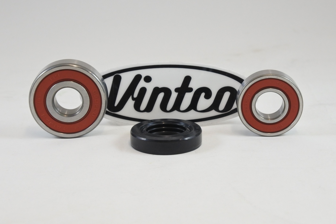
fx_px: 607
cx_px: 168
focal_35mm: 65
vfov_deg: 20.9
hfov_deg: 31.0
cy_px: 112
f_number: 5.3
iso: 560
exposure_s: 1/125
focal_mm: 24.4
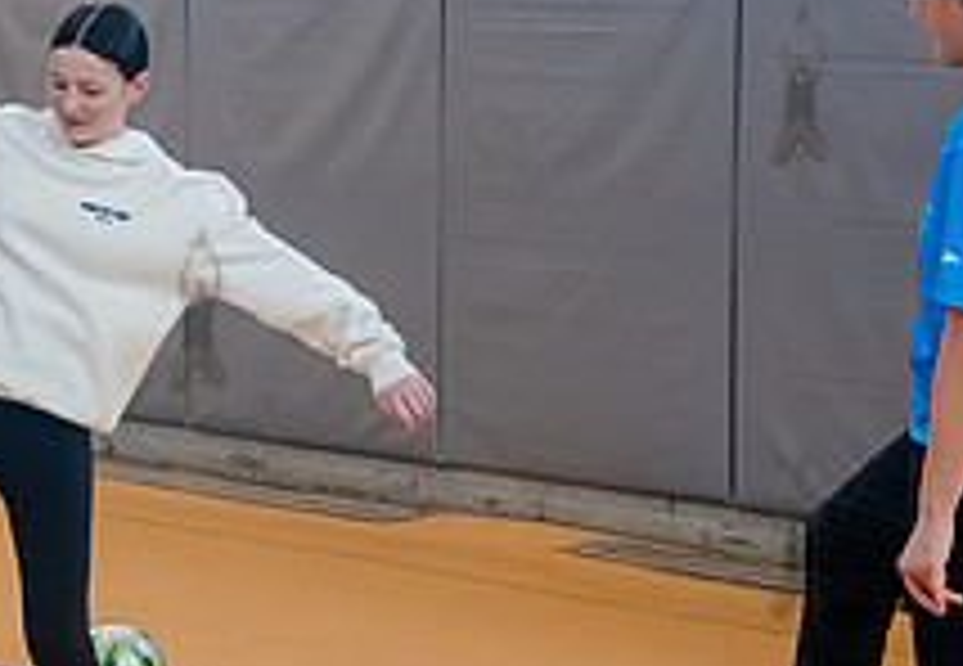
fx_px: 3058
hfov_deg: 17.8
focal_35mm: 113
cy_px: 267
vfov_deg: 12.4
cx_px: 202
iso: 8000
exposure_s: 1/800
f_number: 5.6
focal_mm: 35
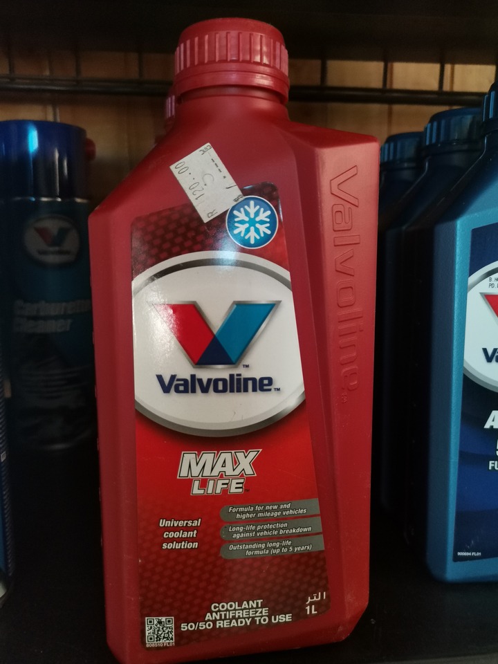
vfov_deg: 65.3
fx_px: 518
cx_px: 249
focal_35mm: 27
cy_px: 332
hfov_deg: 51.4
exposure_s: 1/30
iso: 320
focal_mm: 4.75
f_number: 1.8
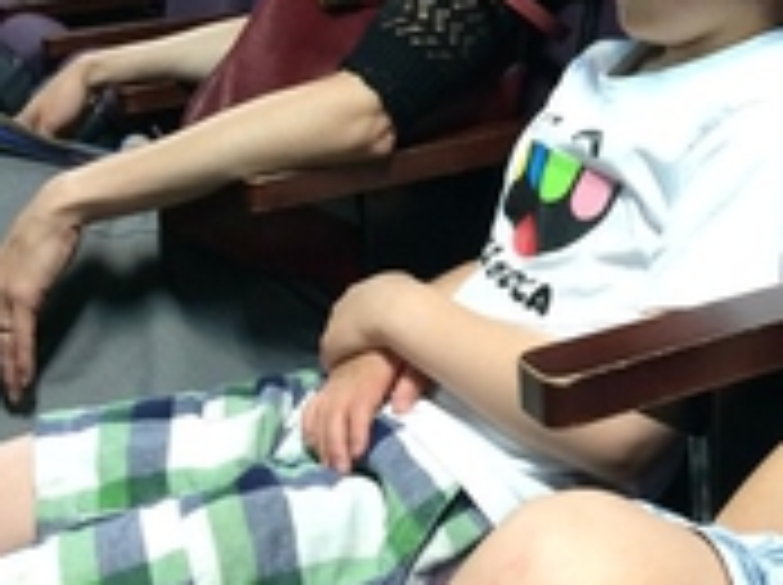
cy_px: -72
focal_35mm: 69
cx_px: 742
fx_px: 1559
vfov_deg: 20.2
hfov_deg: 27.0
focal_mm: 4.12
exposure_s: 1/20
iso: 320
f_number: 2.2
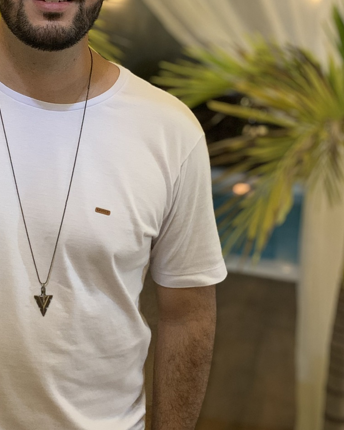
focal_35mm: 55
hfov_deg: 26.8
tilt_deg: -9.8
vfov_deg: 33.9
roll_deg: -2.7
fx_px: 700
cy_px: 153
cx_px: 45
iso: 400
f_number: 1.8
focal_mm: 4.25
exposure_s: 1/30
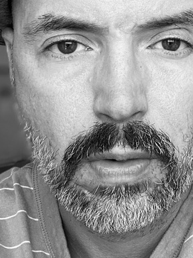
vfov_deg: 24.0
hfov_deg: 18.0
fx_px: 587
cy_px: 27
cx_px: 214
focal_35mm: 79
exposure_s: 1/122
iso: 50
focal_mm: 2.71
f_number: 2.2
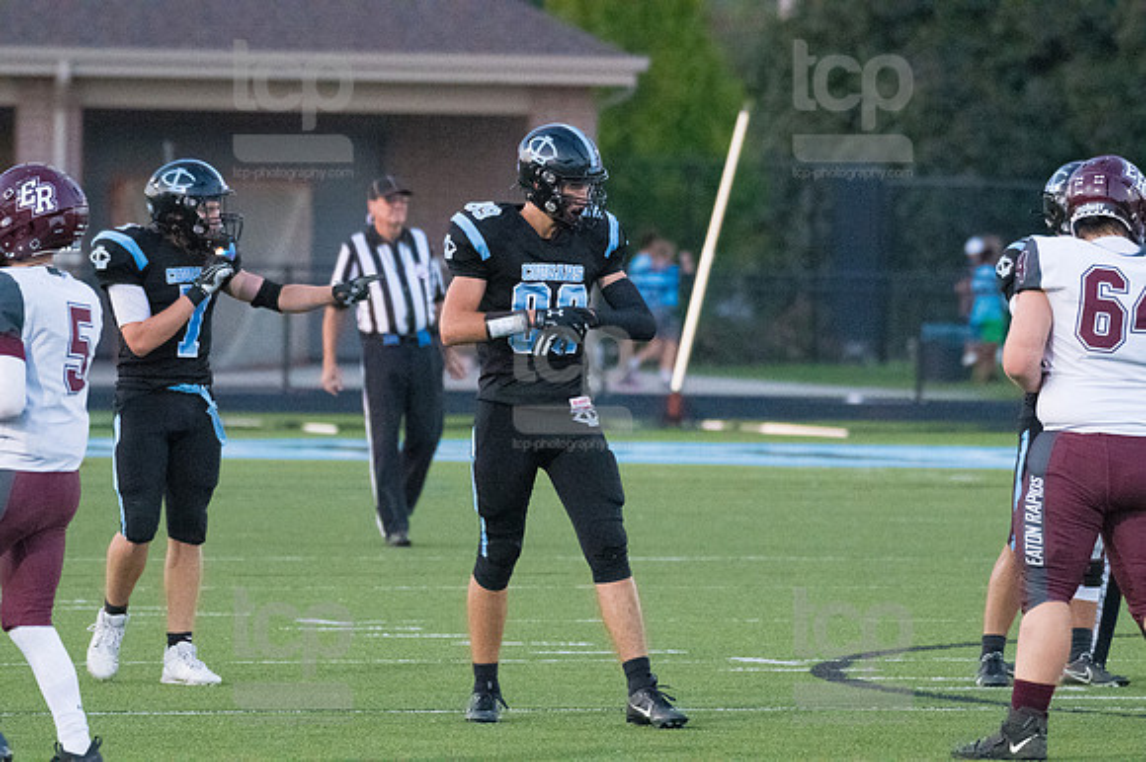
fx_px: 13839
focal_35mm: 435
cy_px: 381
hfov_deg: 4.7
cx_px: 573
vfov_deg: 3.2
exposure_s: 1/2000
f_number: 5.6
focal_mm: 290
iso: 6400
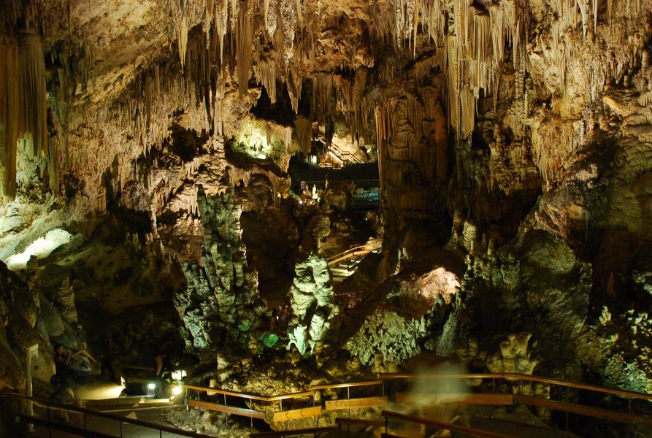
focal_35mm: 30
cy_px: 219
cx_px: 326
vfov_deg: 43.8
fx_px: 545
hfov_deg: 61.8
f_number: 3.8
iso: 640
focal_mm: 20
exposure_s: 1.5
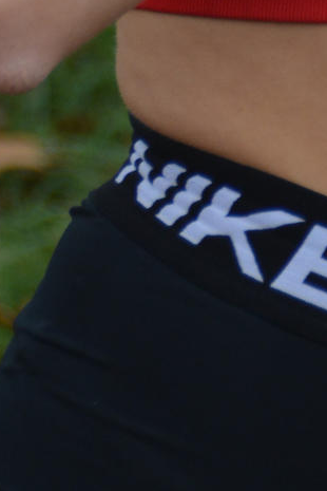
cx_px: 265
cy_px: -385
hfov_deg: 2.2
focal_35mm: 627
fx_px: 8545
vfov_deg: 3.3
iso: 400
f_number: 5.6
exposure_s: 1/400
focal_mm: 95
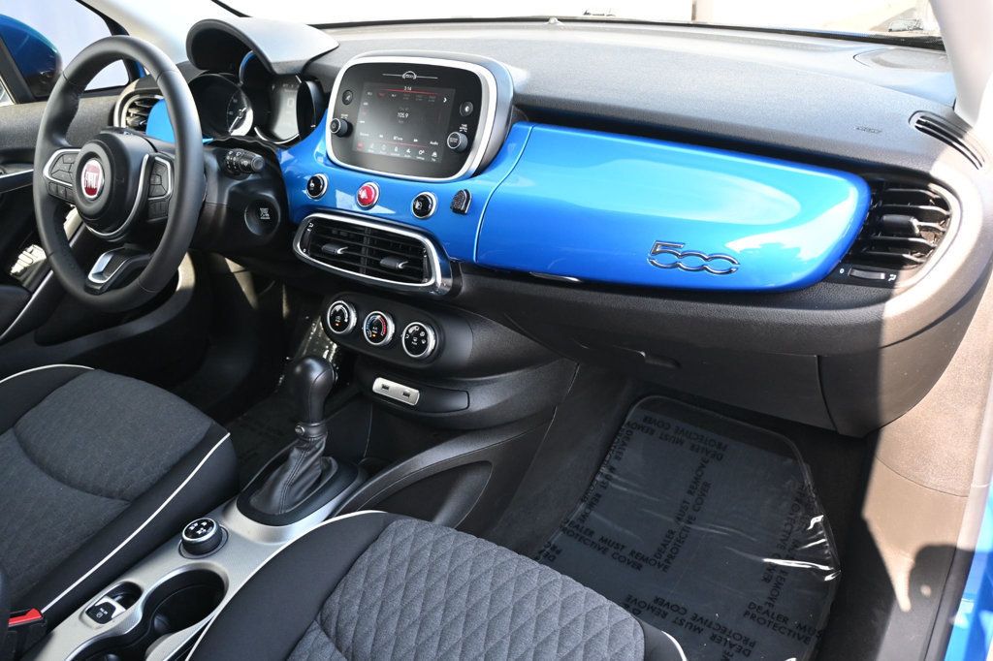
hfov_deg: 63.2
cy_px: 330
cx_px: 496
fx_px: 807
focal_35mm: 29
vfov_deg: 44.6
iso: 900
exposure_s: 1/125
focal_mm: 19.5
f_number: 3.8
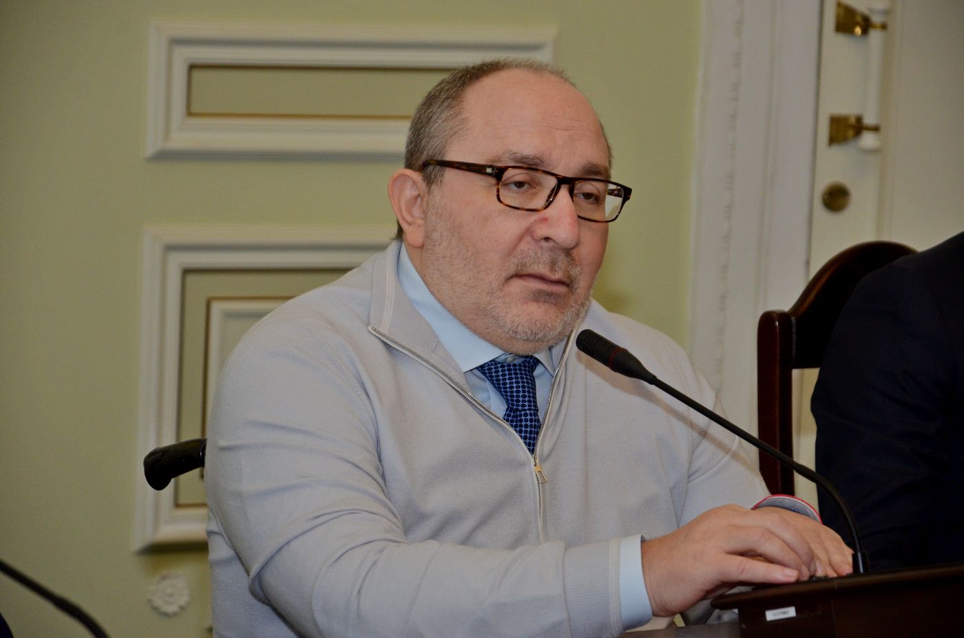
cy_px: 319
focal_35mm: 158
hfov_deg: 13.1
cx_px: 482
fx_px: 4208
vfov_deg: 8.7
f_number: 5.6
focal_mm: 105
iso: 640
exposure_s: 1/250
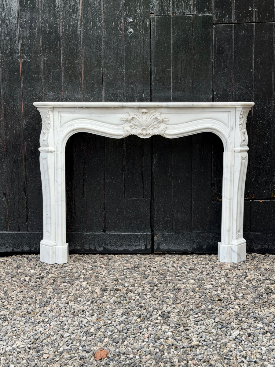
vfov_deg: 39.7
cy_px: 184
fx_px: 508
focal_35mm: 48
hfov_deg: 30.3
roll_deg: -0.2
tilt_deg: -7.7
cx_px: 138
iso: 64
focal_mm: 6.76
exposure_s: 1/754
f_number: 1.78
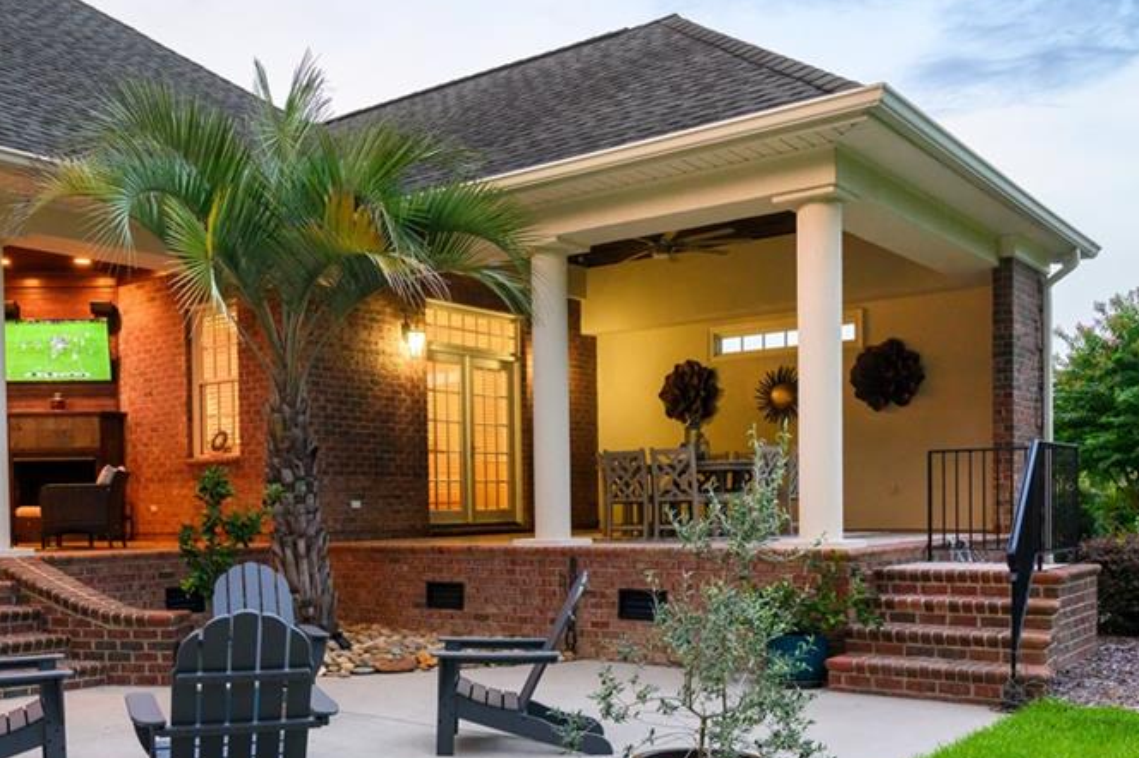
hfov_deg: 51.5
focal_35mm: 37
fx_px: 1170
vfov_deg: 35.6
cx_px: 453
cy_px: 487
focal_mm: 24
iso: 560
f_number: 8
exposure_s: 1/50
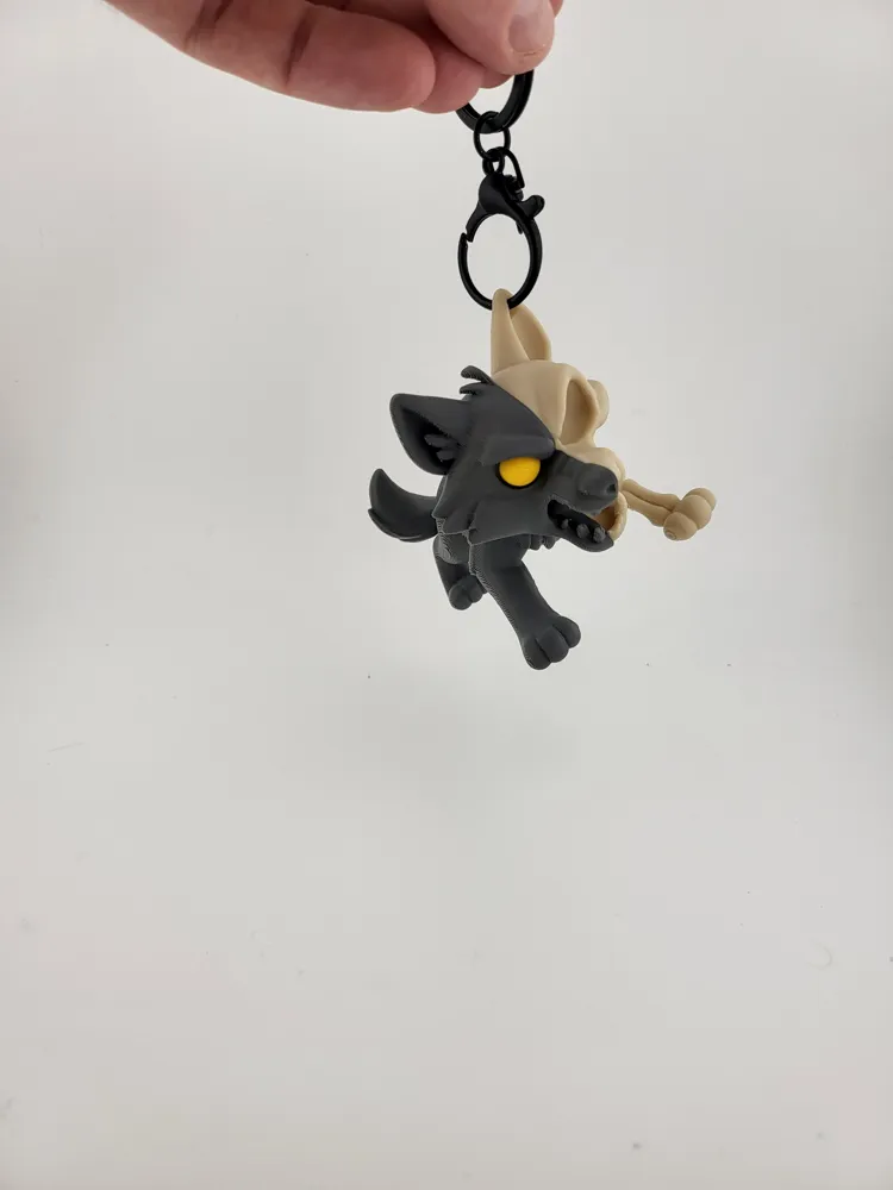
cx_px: 446
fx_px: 826
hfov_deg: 56.8
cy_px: 595
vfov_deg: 71.6
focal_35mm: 24
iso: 50
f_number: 1.8
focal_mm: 5
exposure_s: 1/280
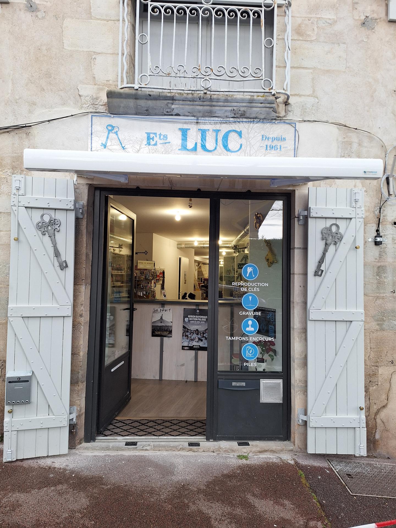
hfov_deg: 58.9
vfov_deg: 73.9
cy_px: 264
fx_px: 351
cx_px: 198
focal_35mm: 23
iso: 80
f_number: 1.8
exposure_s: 1/100
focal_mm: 5.54
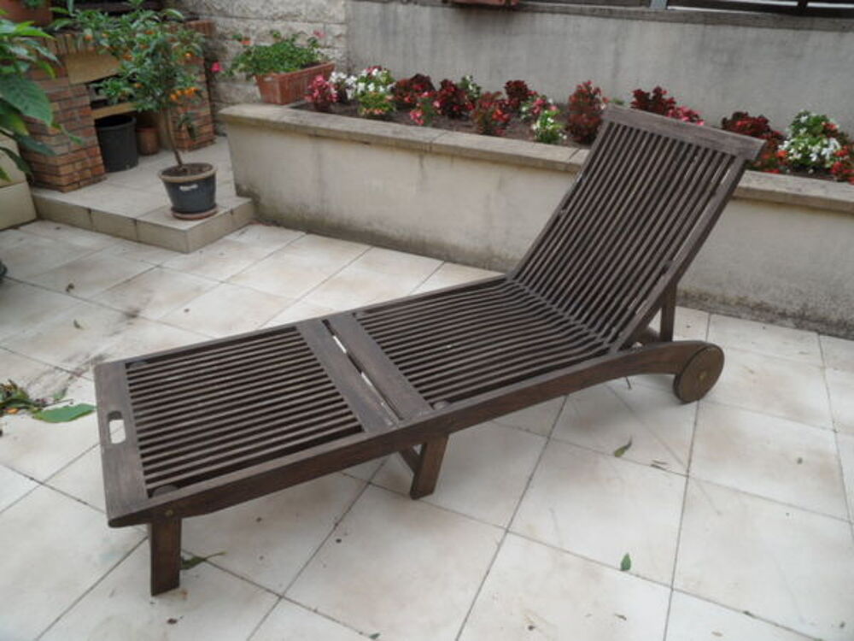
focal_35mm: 24
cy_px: 320
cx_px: 427
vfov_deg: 56.8
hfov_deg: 71.6
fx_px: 592
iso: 80
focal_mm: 3.9
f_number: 4.6
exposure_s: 1/180
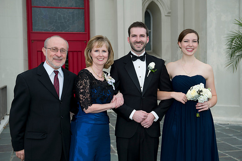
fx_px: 349
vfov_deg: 26.0
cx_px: 121
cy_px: 80
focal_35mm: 52
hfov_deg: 38.2
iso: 200
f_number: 4.5
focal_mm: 52
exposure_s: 1/125
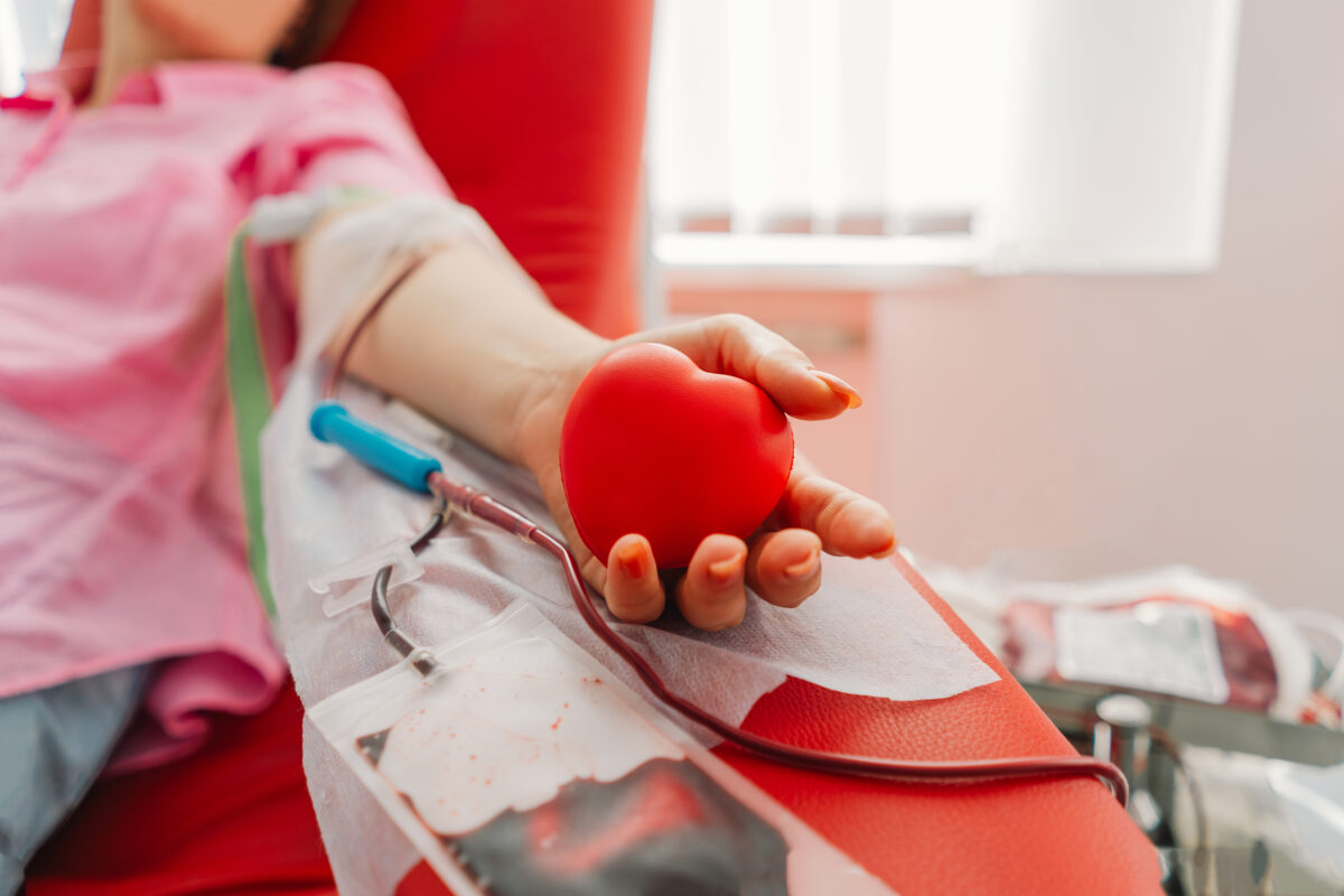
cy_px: 448
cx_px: 672
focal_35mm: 28
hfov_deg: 65.5
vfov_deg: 46.4
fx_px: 1045
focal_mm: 28
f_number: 2.8
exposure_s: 1/160
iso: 160
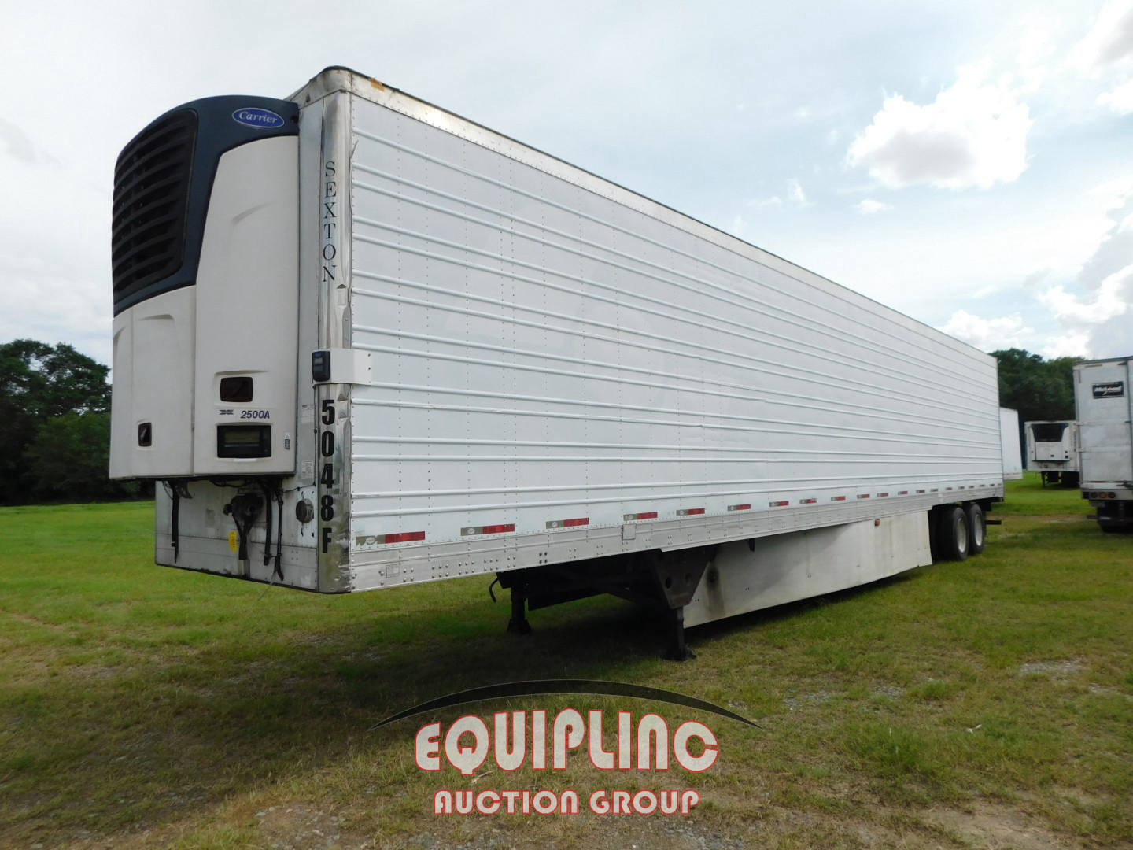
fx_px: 753
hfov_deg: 73.9
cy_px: 425
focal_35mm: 23
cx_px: 566
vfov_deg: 58.9
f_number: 6
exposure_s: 1/500
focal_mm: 4
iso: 125
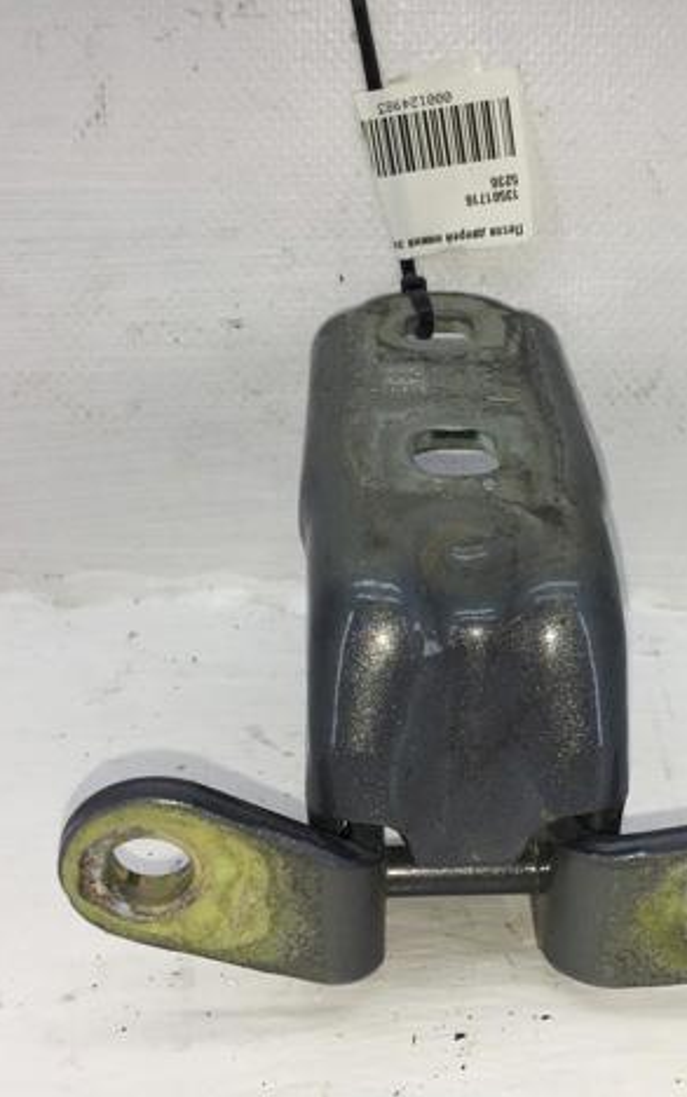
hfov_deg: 30.3
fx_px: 1257
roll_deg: -0.9
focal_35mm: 42
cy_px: 556
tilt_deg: -24.5
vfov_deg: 47.2
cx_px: 464
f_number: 2.2
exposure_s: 1/534
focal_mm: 4.15
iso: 25
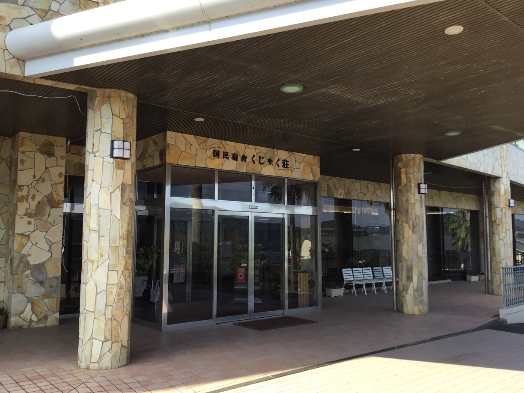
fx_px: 469
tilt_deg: +5.5
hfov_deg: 58.4
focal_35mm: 31
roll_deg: +0.3
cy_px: 196
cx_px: 262
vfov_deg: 45.4
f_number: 2.4
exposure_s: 1/351
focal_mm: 3.3
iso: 25
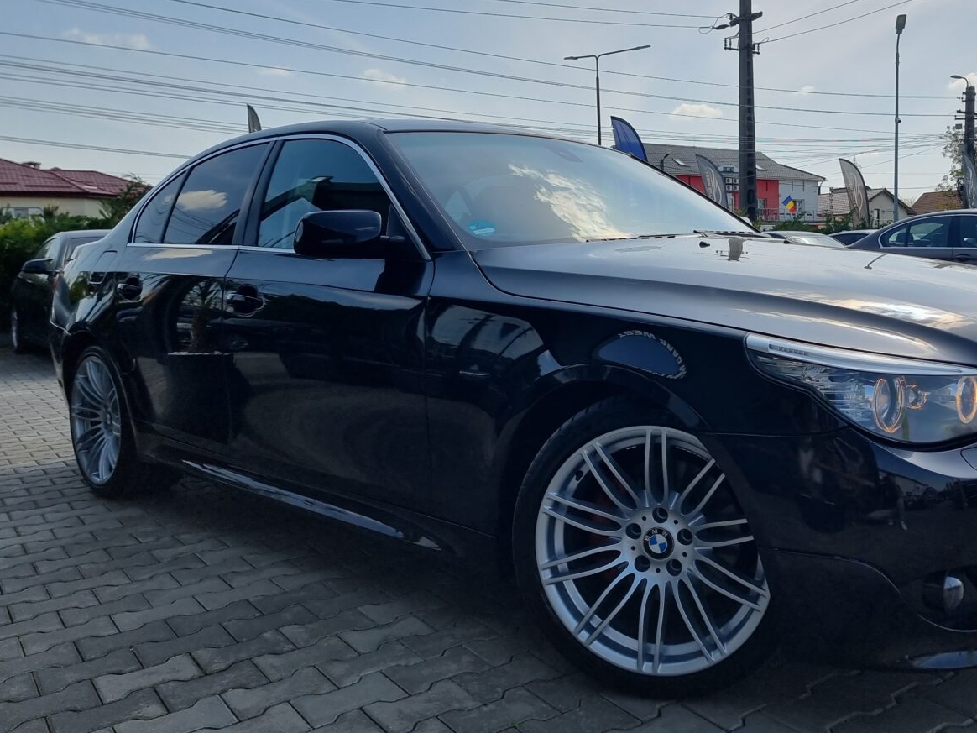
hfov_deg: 54.1
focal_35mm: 33
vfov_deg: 42.8
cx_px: 661
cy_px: 305
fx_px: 931
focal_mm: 6.7
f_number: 1.8
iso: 50
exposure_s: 1/1116
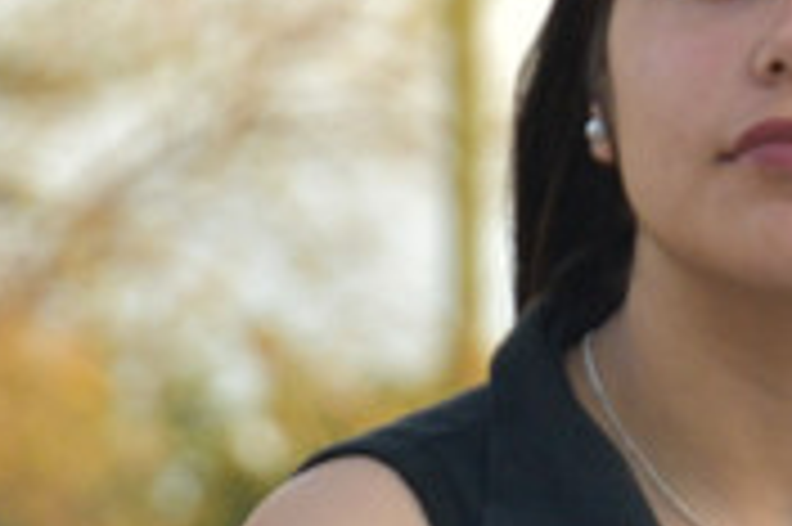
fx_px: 11033
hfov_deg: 4.1
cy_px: 281
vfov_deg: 2.7
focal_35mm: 502
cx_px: 729
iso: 1000
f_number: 5.6
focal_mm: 92
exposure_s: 1/500
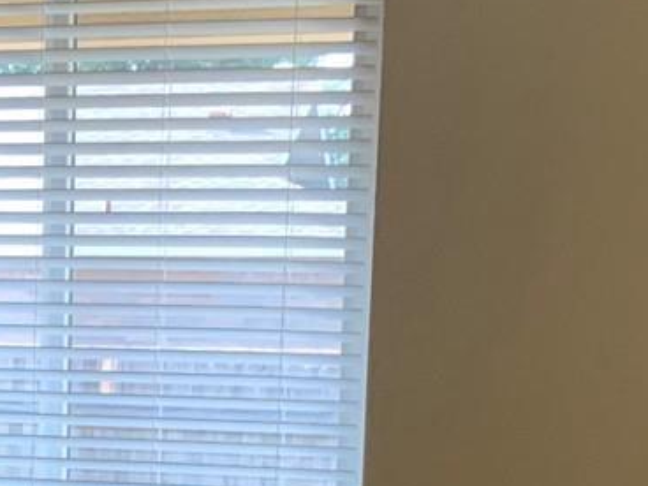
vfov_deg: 11.4
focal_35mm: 126
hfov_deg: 15.3
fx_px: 2359
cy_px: 666
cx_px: -48
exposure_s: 1/60
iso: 64
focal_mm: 3
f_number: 1.8
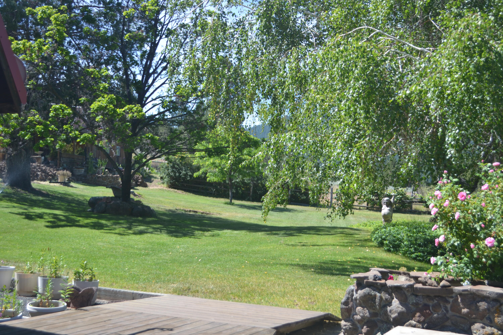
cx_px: 252
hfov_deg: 41.1
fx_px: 671
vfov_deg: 28.1
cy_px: 168
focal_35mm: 48
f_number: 4.8
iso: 100
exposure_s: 1/250
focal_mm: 32
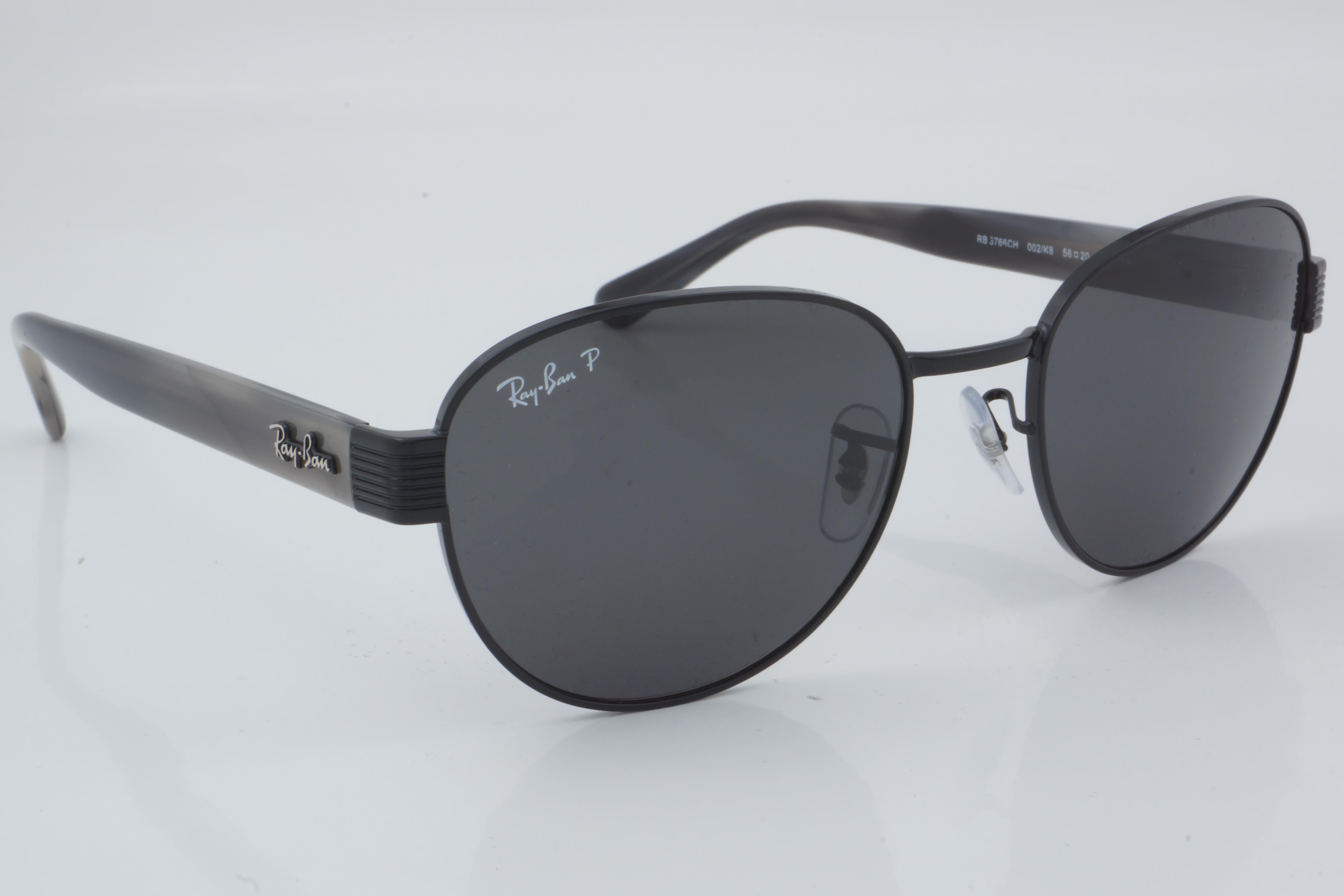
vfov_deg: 18.2
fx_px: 2800
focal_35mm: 75
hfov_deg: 27.0
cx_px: 672
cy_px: 448
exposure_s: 1/3
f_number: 32
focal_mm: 50
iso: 100
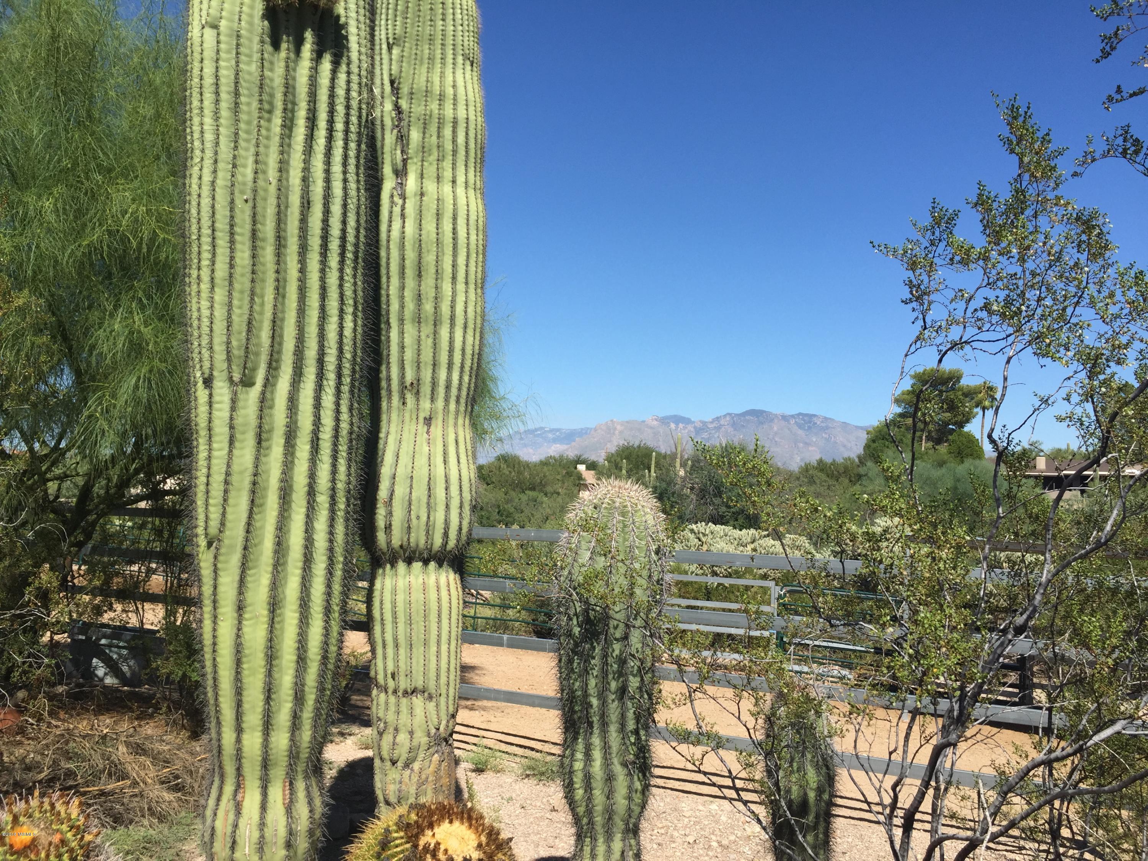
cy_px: 430
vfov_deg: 48.2
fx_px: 962
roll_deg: -1.5
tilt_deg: +1.5
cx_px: 574
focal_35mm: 29
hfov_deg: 61.7
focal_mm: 4.15
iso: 32
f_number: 2.2
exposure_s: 1/1980
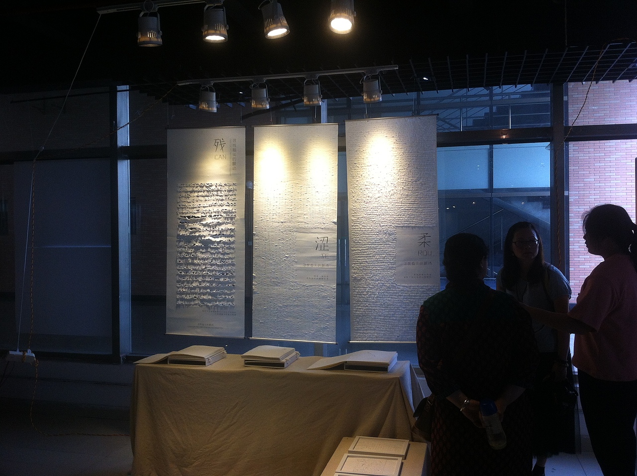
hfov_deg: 52.7
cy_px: 238
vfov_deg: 40.6
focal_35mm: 35
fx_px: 643
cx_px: 318
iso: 100
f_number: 2.8
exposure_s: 1/60
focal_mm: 3.85
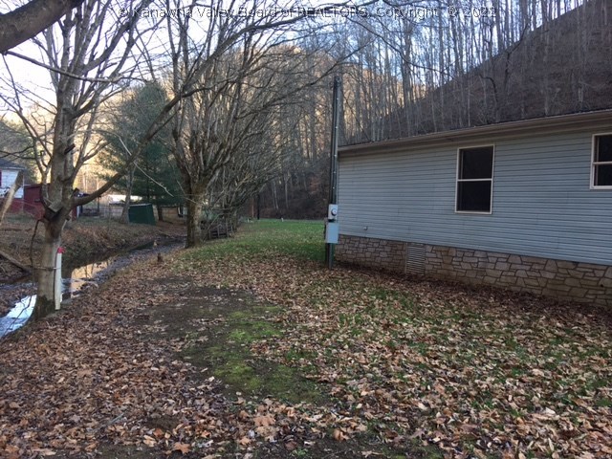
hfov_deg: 61.7
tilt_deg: -2.6
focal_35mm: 29
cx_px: 306
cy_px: 230
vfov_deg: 48.2
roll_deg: -1.1
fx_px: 513
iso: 40
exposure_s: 1/120
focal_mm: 4.15
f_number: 2.2
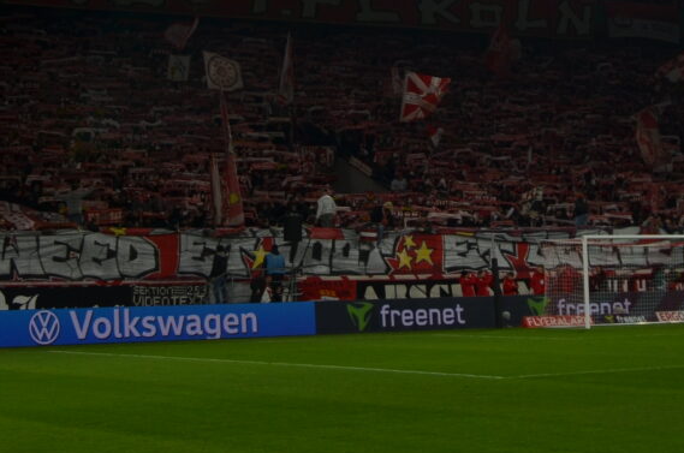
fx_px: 1999
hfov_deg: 19.4
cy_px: -105
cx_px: 307
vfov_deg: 12.6
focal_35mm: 105
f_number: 6.3
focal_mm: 25
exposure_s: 1/160
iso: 200
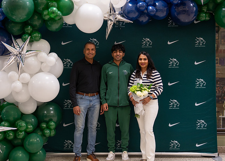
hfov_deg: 37.2
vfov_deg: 27.0
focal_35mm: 52
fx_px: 335
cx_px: 112
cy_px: 80
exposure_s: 1/320
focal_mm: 50
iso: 640
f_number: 1.2
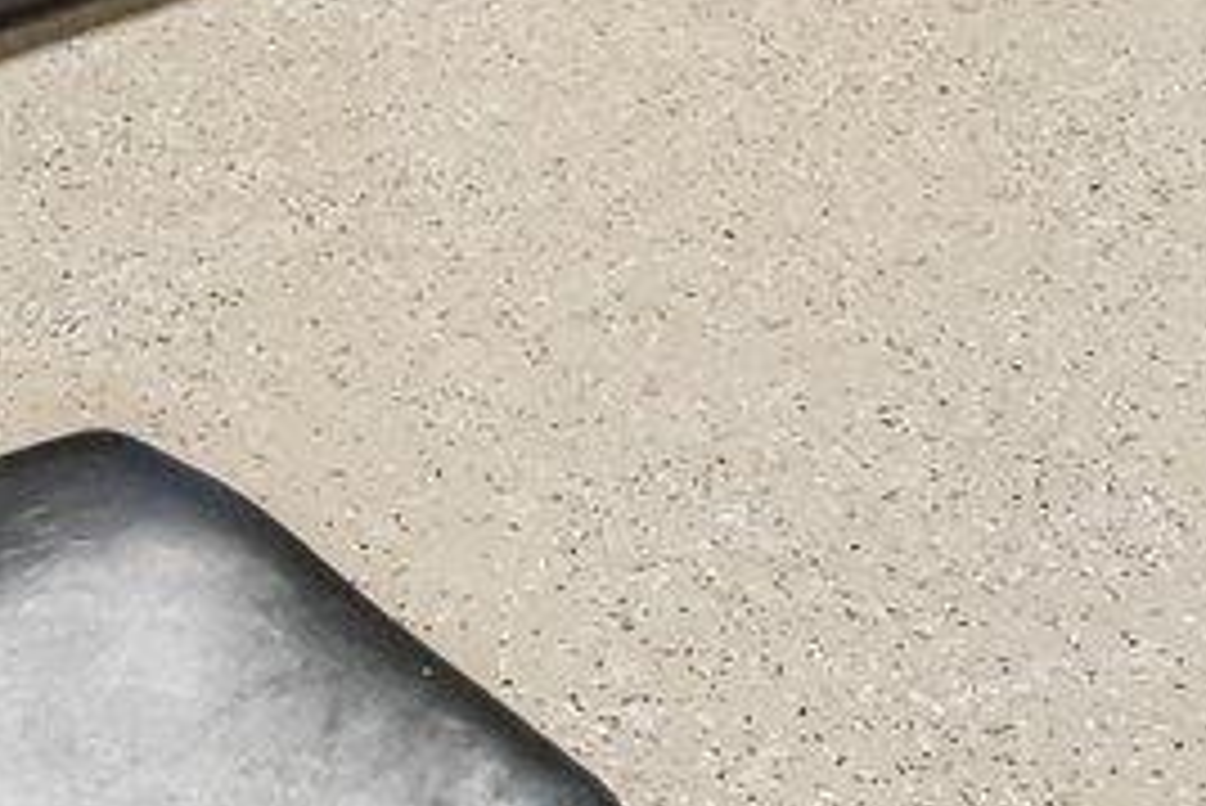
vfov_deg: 10.6
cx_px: 270
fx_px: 3586
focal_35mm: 107
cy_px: -1232
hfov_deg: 18.9
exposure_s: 1/15
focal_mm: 14
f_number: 8
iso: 8000
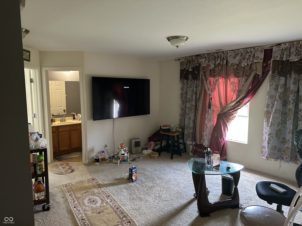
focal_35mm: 24
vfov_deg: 56.8
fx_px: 209
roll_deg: +0.4
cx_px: 151
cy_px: 113
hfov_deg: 71.6
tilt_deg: -6.4
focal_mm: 6.86
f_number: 1.78
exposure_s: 1/60
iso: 500
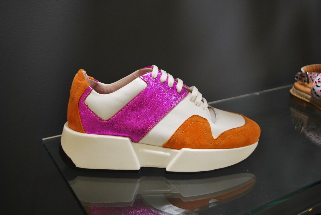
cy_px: 108
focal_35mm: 39
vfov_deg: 34.3
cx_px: 160
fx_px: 348
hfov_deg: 49.5
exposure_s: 1/30
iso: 280
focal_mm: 26
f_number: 4.2
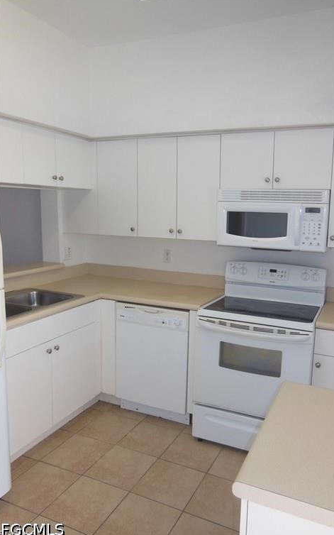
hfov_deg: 45.7
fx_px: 393
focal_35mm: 27
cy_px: 269
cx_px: 201
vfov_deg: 68.4
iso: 125
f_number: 3.5
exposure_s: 1/40
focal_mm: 4.5
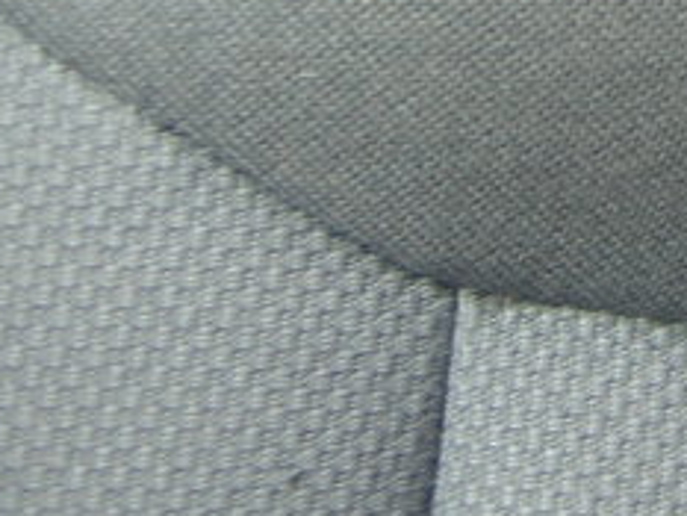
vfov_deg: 14.4
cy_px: -139
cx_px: 802
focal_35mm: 99
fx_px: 1966
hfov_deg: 18.8
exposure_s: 1/21.1
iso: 100
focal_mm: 4.7
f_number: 2.6
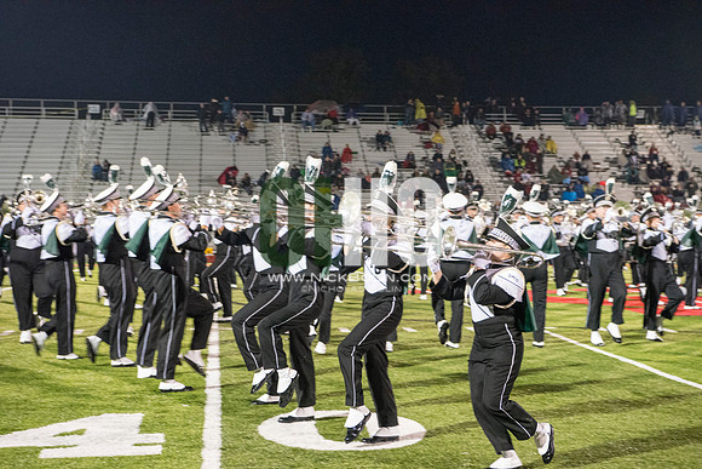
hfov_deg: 28.8
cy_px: 234
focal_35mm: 70
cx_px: 351
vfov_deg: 19.5
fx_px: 1365
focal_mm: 70
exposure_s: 1/200
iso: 5000
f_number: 5.6
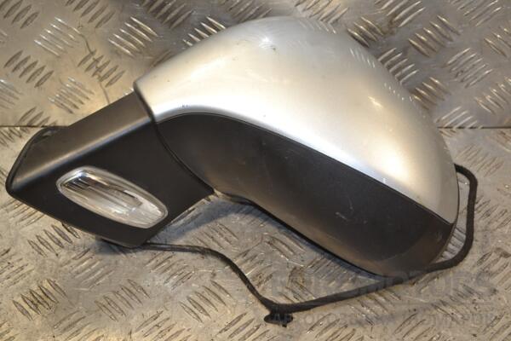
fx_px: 1022
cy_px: 170
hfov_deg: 28.1
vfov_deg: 18.9
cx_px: 256
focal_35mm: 72
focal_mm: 48
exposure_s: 1/100
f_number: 5.3
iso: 400
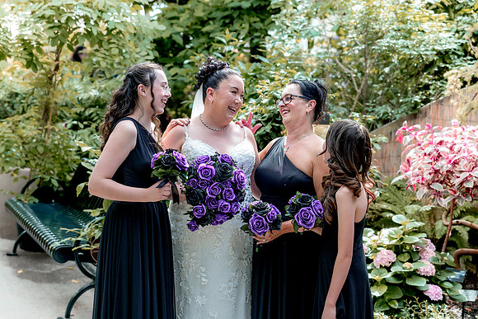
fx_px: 876
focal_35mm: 66
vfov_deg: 20.6
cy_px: 160
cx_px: 239
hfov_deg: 30.5
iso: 640
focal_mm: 66
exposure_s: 1/640
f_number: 3.5
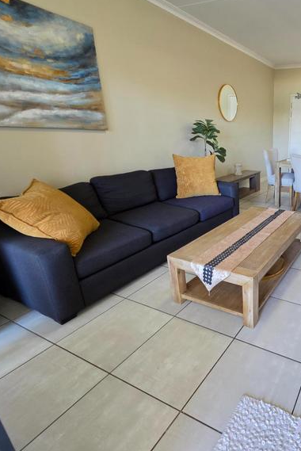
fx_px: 238
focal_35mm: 19
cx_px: 275
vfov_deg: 86.9
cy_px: 220
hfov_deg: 55.4
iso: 200
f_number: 1.9
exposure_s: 1/50
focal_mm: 2.2
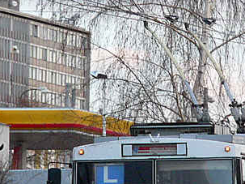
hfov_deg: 2.6
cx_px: 177
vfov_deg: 2.0
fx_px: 5320
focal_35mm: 752
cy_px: 160
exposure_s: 1/100
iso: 200
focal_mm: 46.7
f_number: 3.7
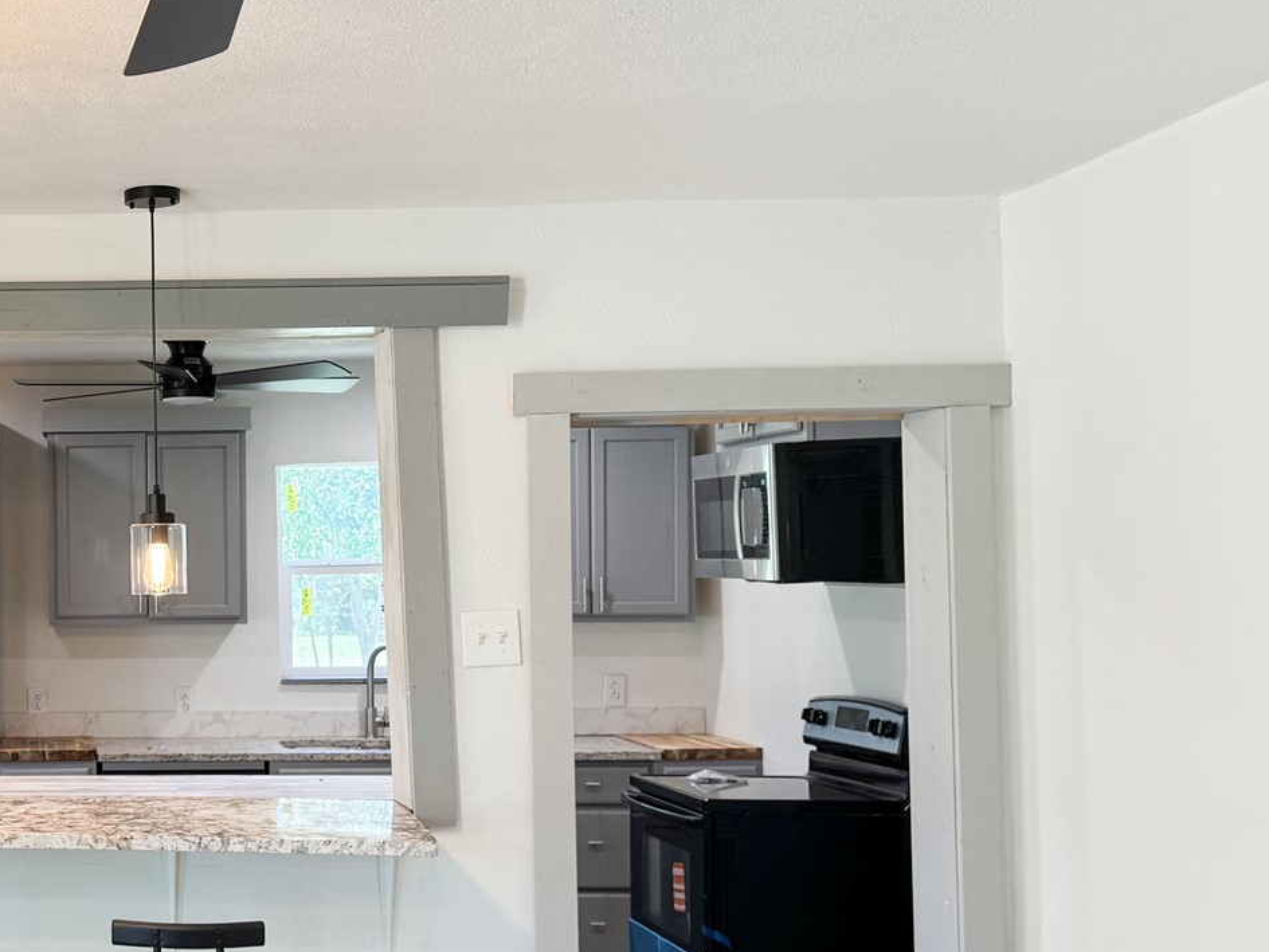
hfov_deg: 33.6
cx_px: -3
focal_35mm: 52
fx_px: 1907
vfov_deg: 28.0
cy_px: 549
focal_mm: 6.76
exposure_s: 1/120
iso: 64
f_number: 1.78
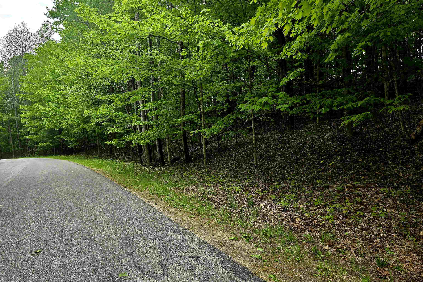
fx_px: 282
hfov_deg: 73.7
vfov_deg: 53.1
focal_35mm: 24
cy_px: 150
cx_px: 211
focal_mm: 6.3
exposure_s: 1/370
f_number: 1.7
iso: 25
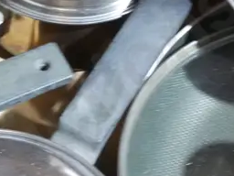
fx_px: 1514
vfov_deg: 6.6
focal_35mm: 224
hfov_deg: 8.8
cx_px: 36
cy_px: 145
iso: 3200
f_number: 7.1
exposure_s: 1/20
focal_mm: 28
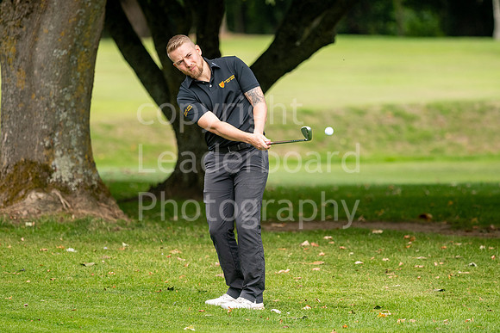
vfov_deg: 2.8
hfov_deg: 4.3
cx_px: 231
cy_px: 179
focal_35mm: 484
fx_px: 6720
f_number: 4
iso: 400
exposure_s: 1/1250
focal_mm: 300
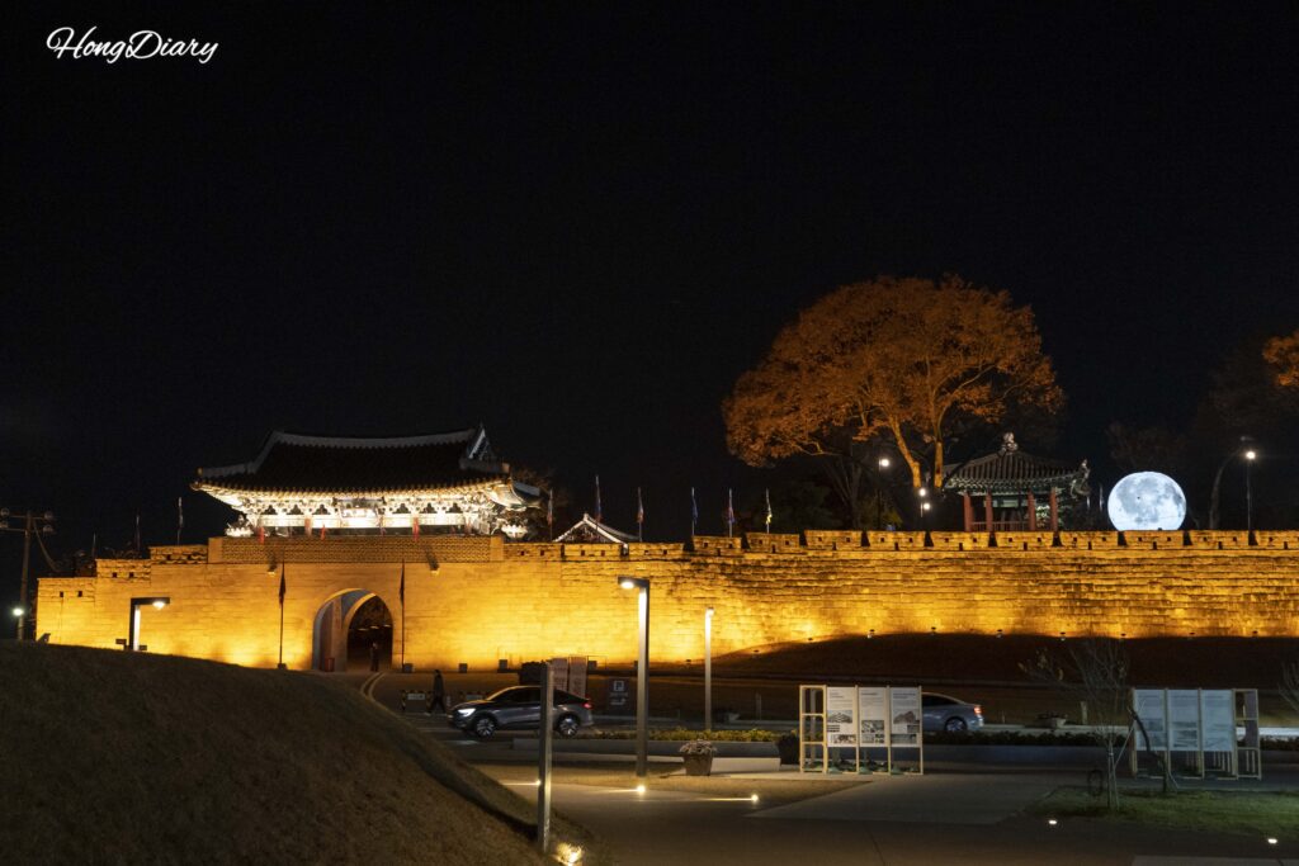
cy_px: 433
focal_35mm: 49
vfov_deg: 27.5
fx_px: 1768
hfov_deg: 40.3
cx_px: 650
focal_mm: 49
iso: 6400
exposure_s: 1/60
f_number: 5.6
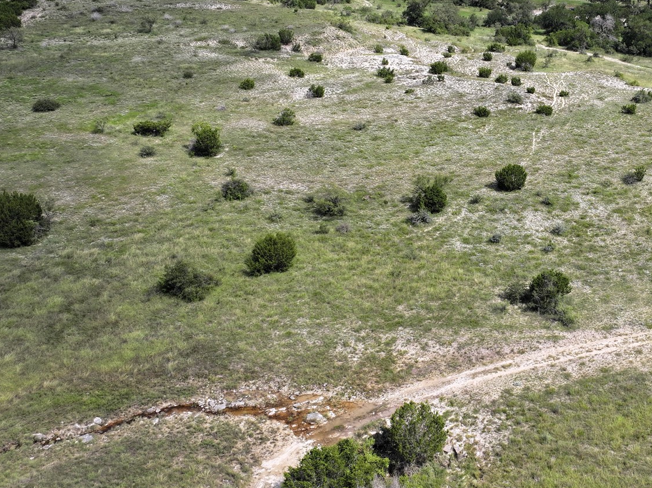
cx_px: 502
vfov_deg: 32.8
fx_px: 828
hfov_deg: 41.5
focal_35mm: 44
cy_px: 220
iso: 110
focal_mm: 12.29
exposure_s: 1/1600
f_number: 2.8
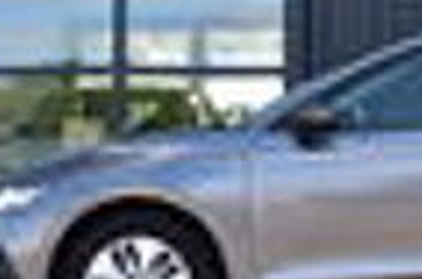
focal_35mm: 132
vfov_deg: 10.3
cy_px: 64
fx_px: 1544
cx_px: 526
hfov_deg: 15.0
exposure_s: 1/125
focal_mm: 26
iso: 400
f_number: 9
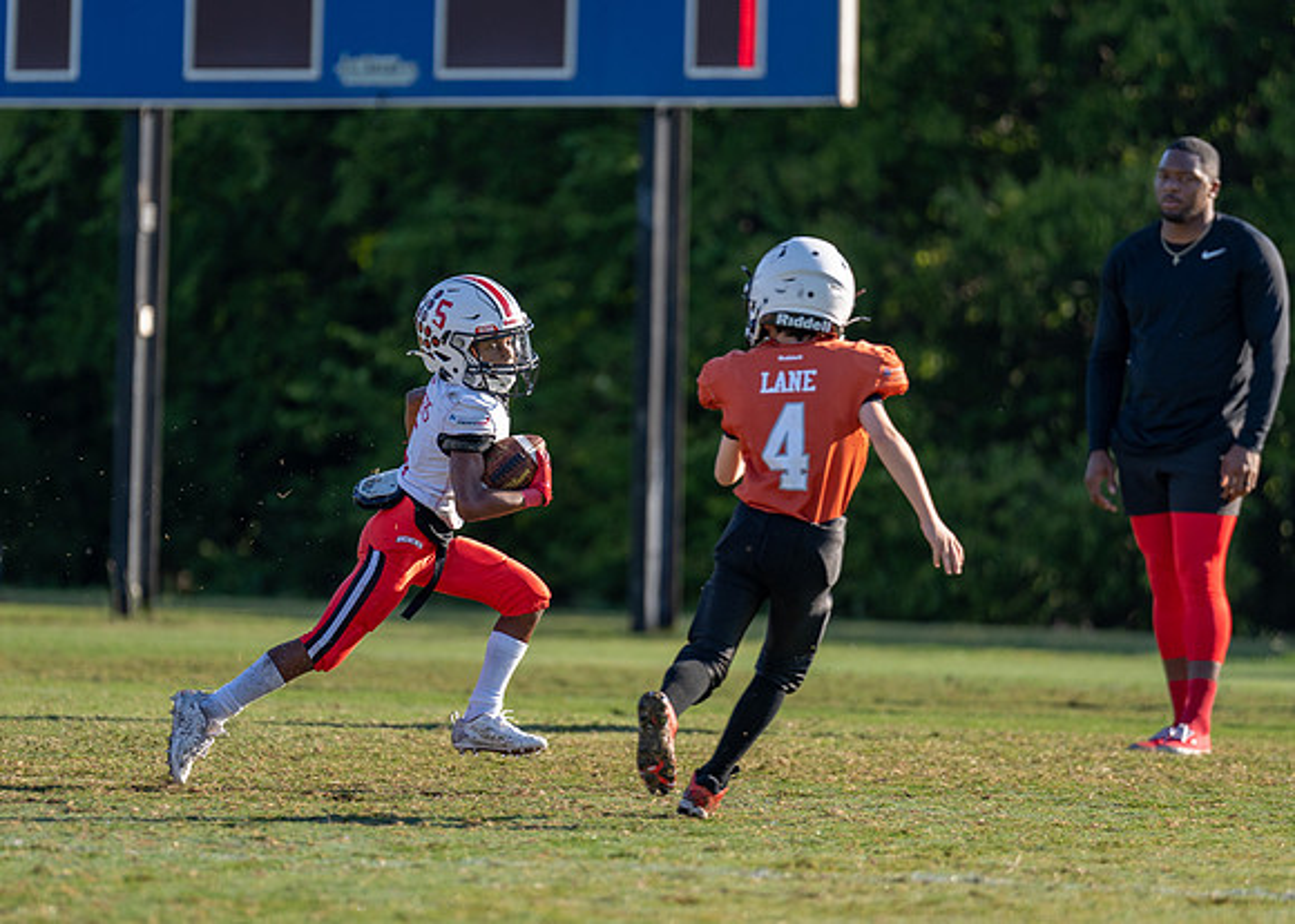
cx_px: 555
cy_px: 482
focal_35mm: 323
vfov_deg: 4.5
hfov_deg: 6.2
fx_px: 11873
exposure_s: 1/1250
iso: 100
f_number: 2.8
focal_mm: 200
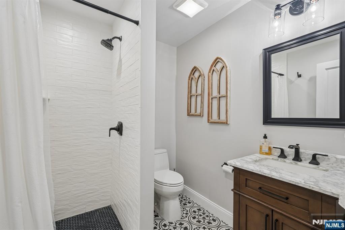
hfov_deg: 95.0
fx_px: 158
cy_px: 115
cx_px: 172
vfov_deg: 72.0
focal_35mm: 16
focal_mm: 16.5
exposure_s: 1/15
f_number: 8
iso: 400
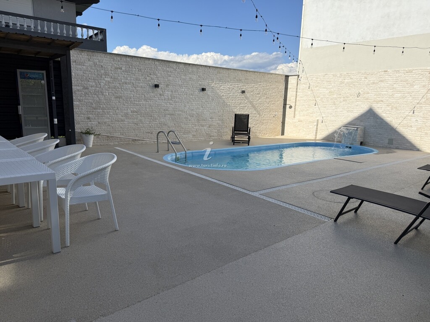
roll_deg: -1.5
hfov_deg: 71.6
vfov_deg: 56.8
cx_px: 215
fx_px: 298
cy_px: 161
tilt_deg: -11.5
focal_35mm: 24
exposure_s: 1/4975
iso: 80
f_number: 1.78
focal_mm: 6.76
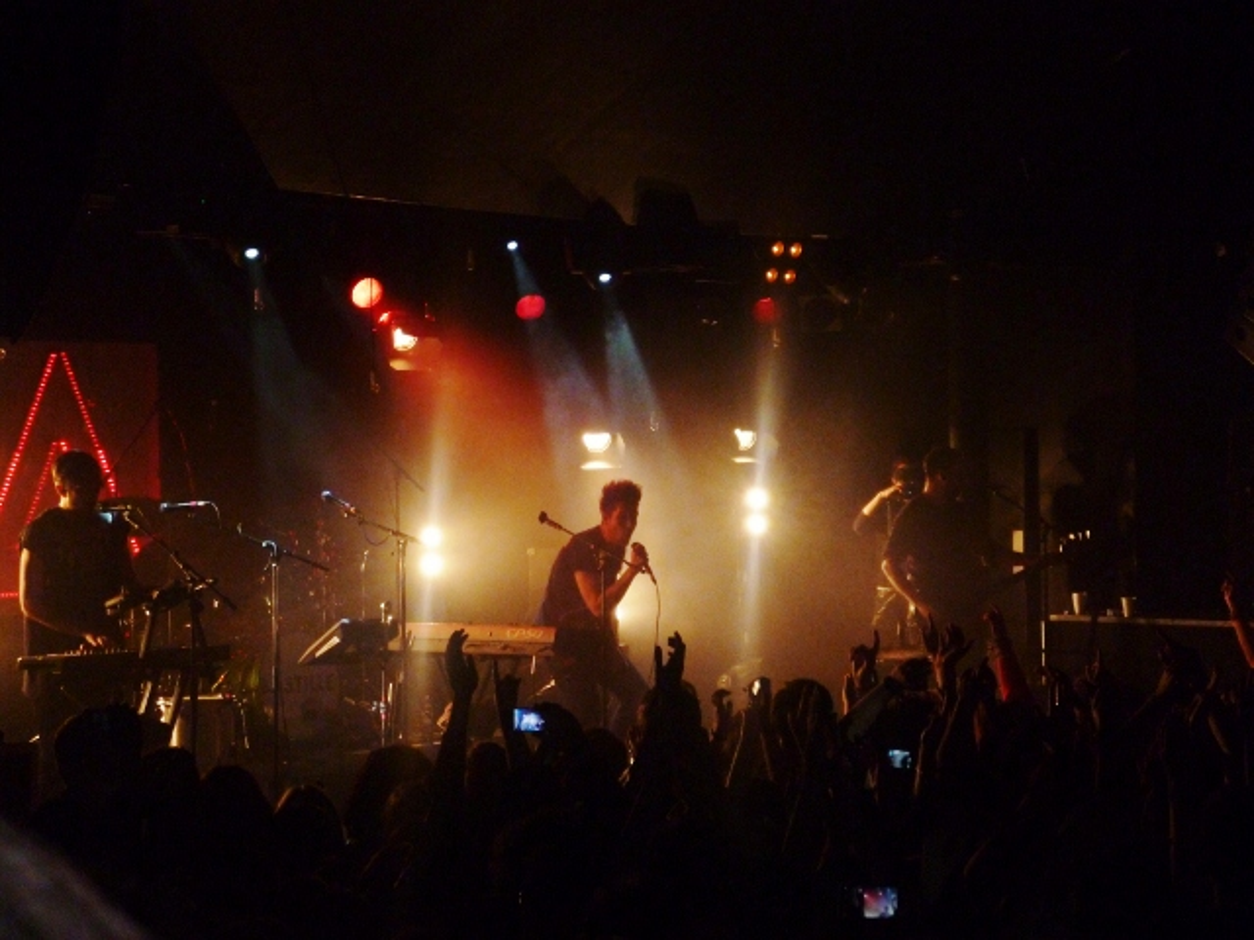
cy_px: 470
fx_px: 3007
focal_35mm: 83
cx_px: 627
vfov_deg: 17.8
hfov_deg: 23.6
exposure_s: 1/125
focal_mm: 14.8
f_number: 5.1
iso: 400
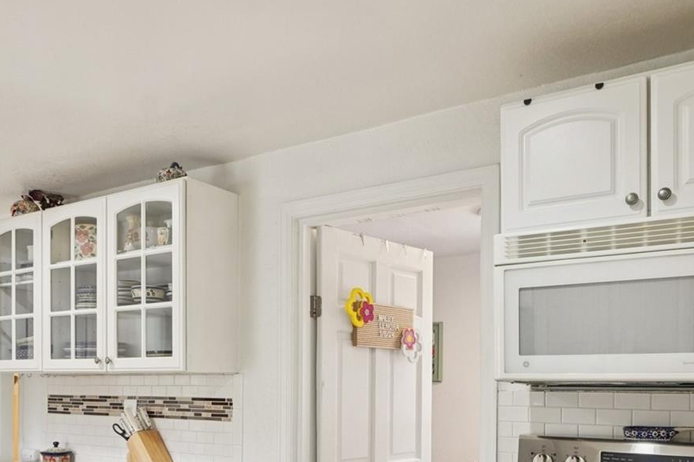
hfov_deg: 57.2
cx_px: 341
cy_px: 395
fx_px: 636
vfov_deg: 37.9
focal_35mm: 33
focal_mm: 12
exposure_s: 1/13
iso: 400
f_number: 8
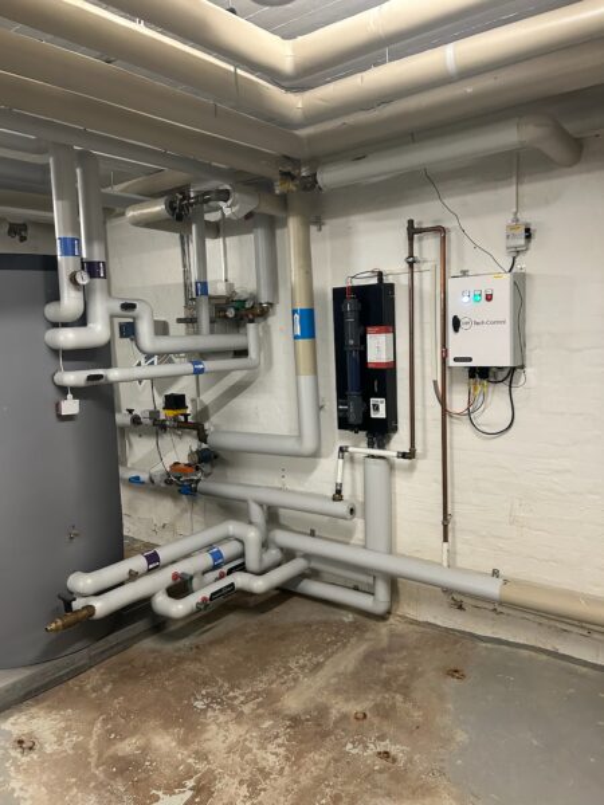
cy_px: 402
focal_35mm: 26
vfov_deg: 67.3
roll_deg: +2.6
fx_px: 605
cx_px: 302
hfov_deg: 53.1
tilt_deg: -7.2
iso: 250
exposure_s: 1/50
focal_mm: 5.7
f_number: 1.5
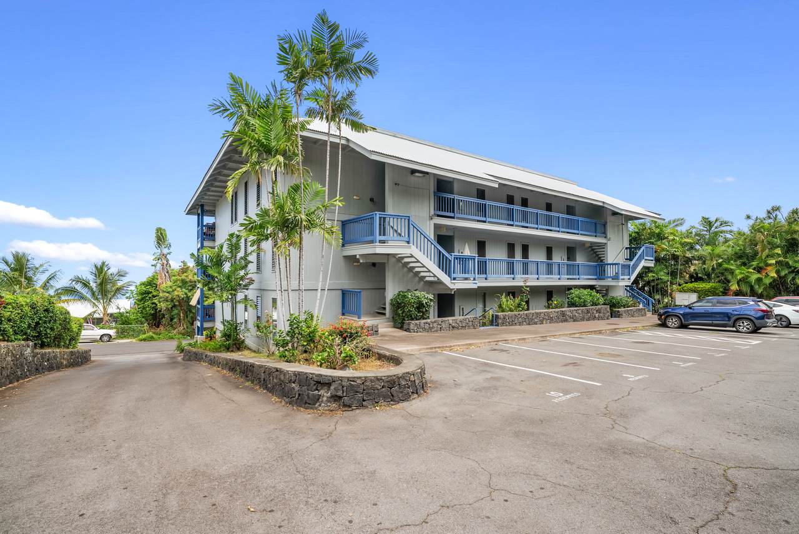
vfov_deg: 73.8
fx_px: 355
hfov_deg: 96.7
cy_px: 267
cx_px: 400
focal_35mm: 16
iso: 640
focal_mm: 16
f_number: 11
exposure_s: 1/60
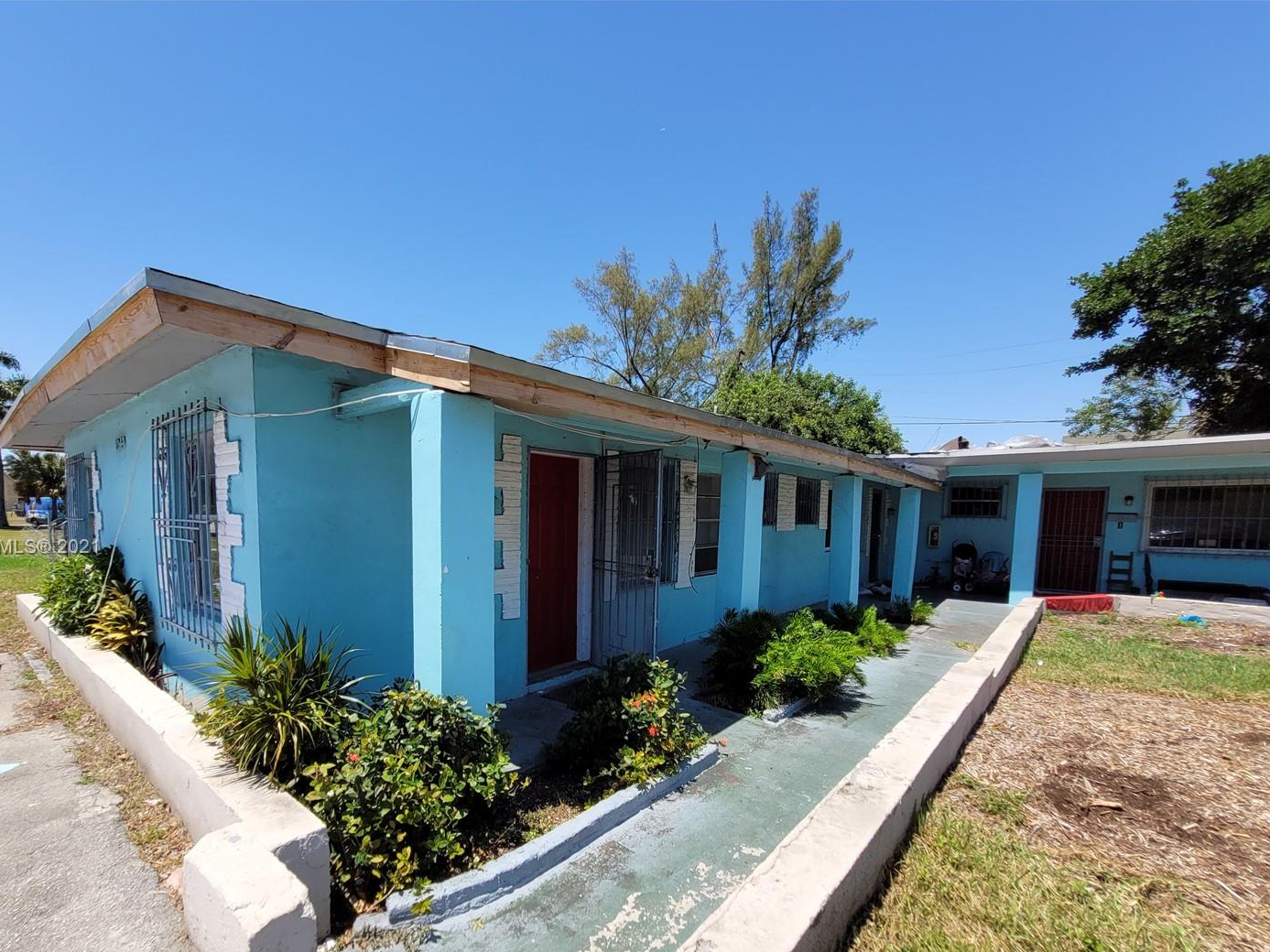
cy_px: 548
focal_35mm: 15
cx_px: 540
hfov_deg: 97.5
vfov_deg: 81.2
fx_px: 550
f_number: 2.2
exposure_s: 1/1208
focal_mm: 1.74
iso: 40
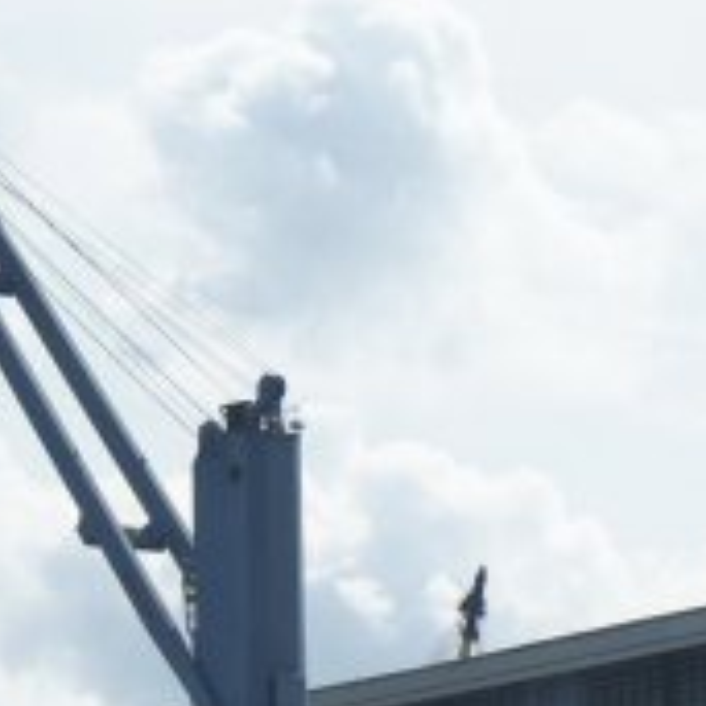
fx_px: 4407
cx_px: 289
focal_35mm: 191
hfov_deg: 9.2
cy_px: 698
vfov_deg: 9.1
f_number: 8
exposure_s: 1/640
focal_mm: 32
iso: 200
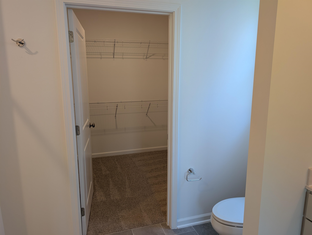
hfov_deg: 71.5
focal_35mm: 24
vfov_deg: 56.9
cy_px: 118
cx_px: 156
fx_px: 217
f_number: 1.68
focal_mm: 6.9
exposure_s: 1/24
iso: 34
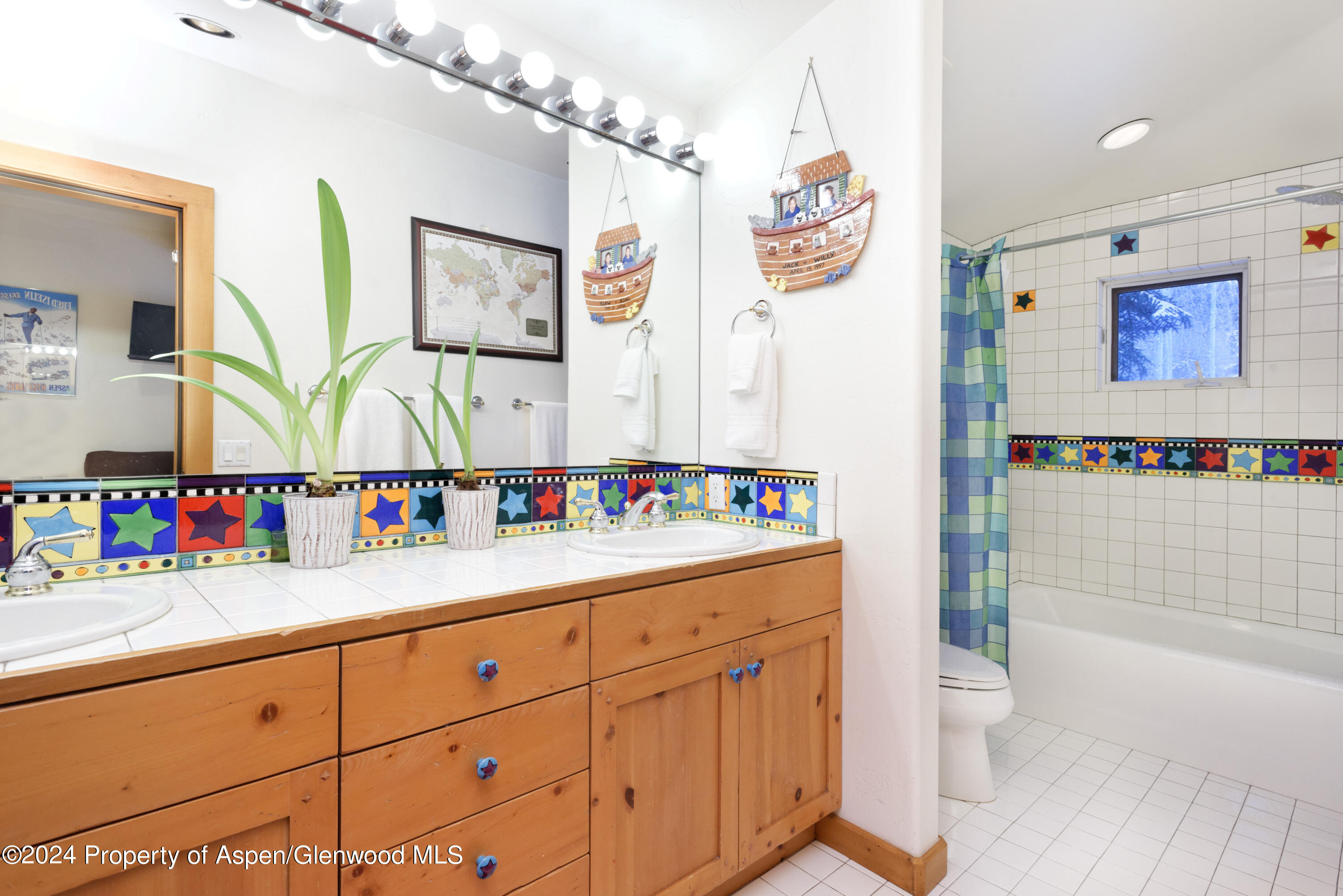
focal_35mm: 17
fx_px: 634
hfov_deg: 93.3
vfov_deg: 70.5
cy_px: 448
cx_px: 672
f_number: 7.1
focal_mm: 17
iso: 1250
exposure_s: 1/13
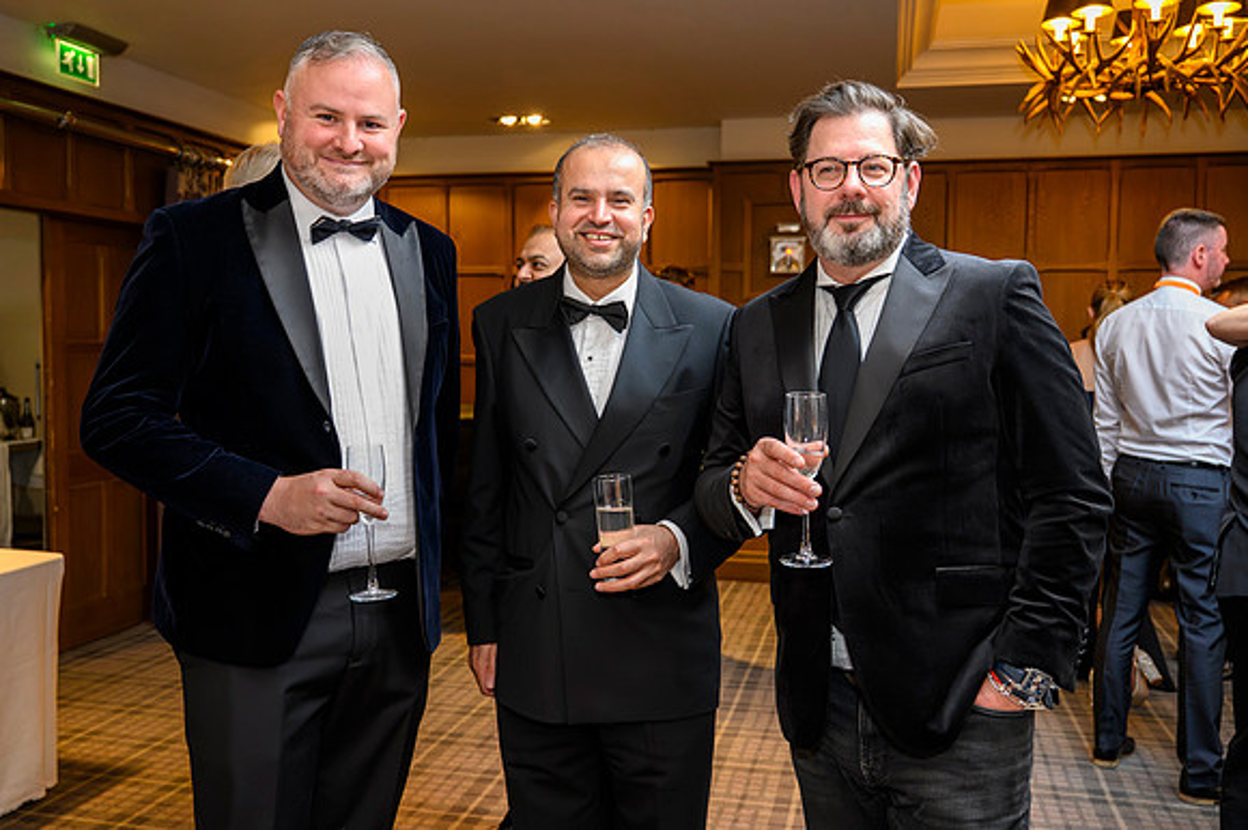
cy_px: 382
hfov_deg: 55.8
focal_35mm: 34
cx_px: 595
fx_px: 1177
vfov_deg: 38.8
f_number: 4
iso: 5000
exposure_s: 1/125
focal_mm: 31.5
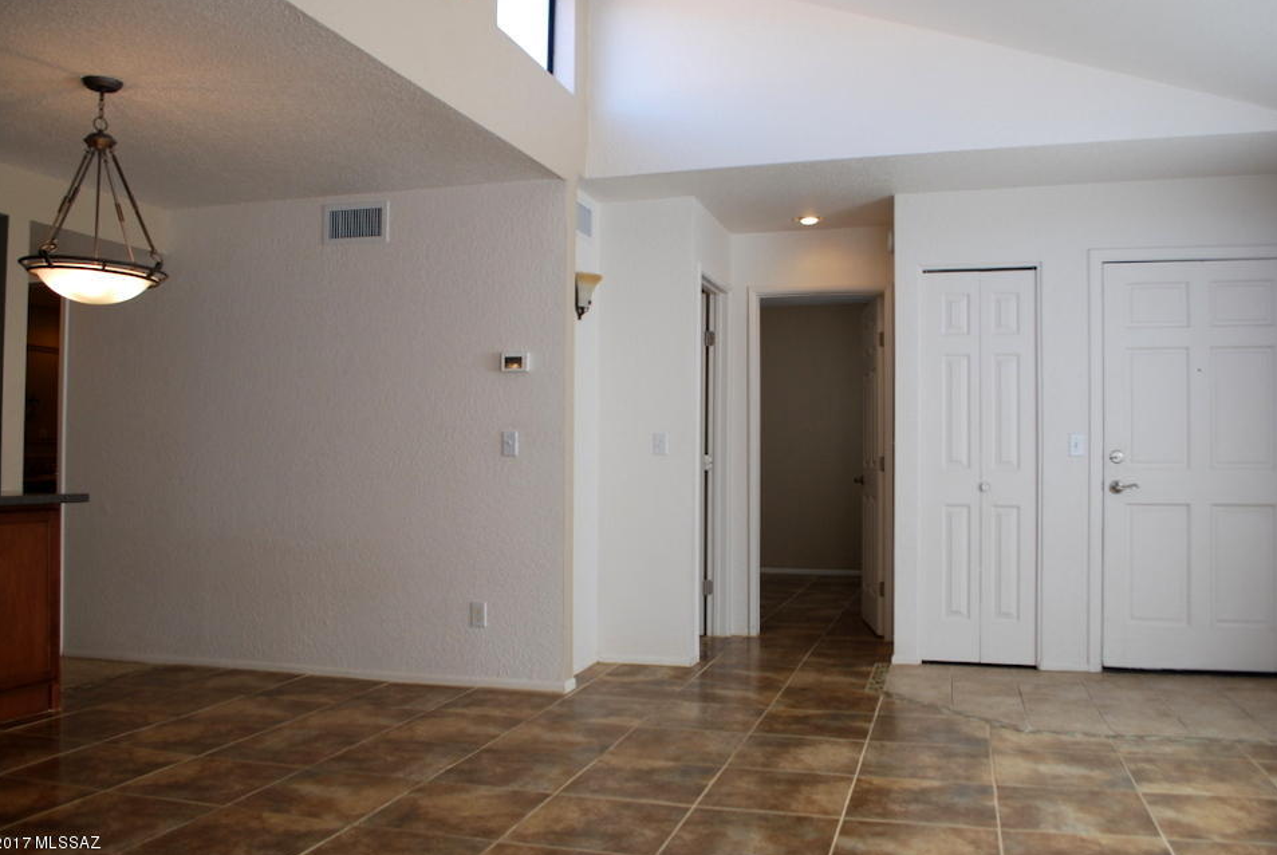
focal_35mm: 29
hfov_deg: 63.6
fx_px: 1030
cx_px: 659
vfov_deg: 45.1
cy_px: 419
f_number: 5
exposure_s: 1/100
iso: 200
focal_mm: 18
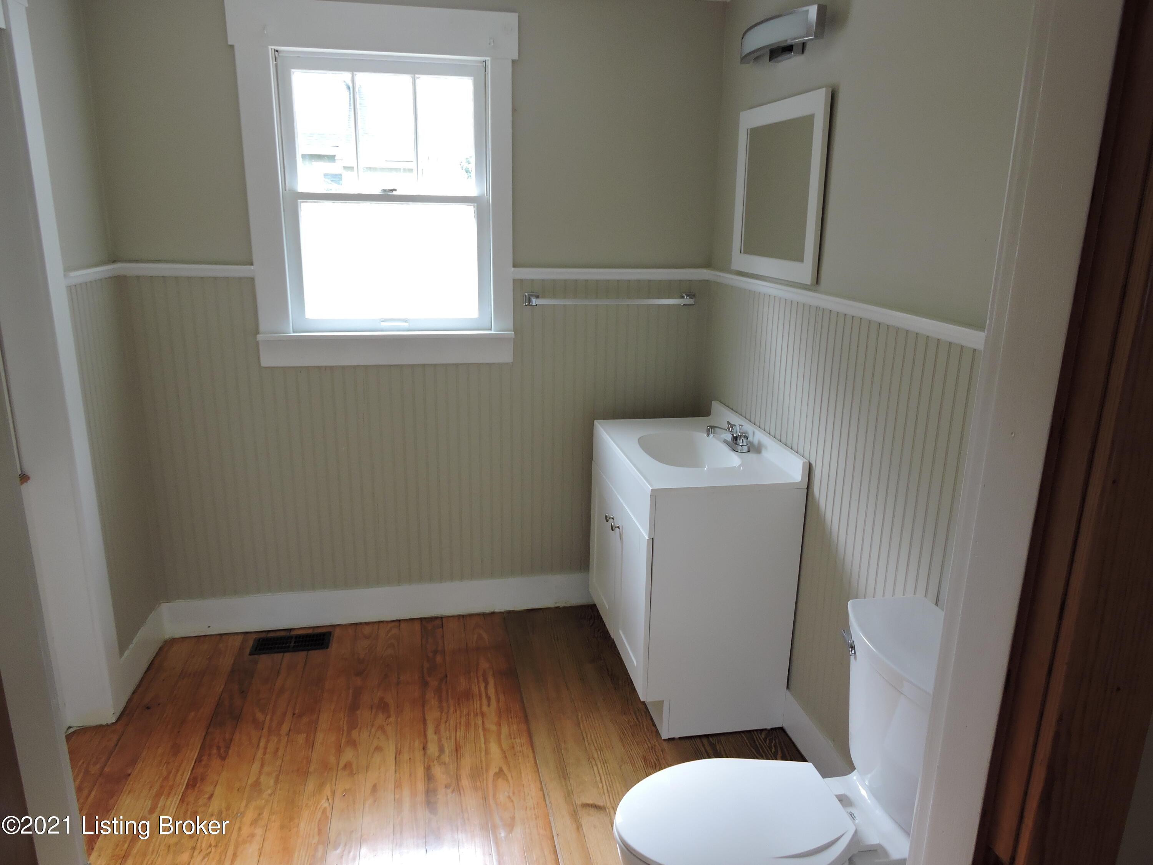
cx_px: 576
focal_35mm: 24
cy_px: 432
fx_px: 799
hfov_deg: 71.6
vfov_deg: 56.8
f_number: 3.3
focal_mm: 4.3
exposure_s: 1/30
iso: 180
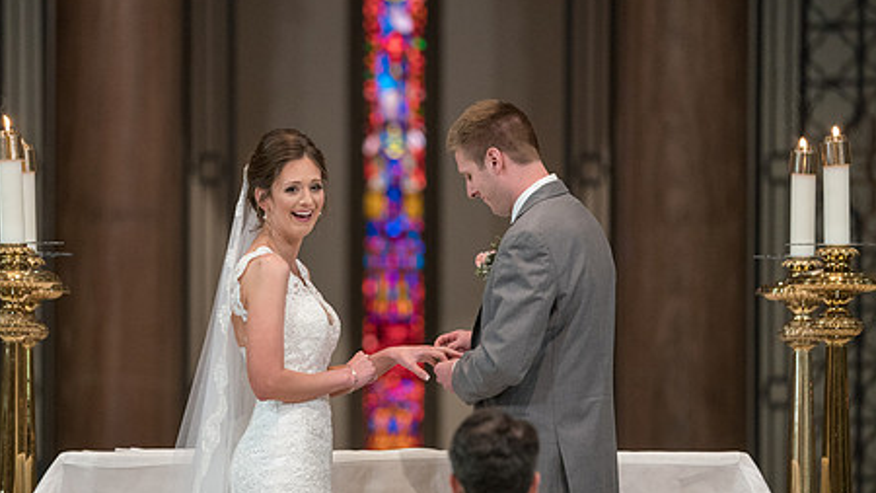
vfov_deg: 4.0
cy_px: 317
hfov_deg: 7.1
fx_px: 7014
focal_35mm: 302
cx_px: 339
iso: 2000
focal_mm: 200
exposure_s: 1/200
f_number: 2.8
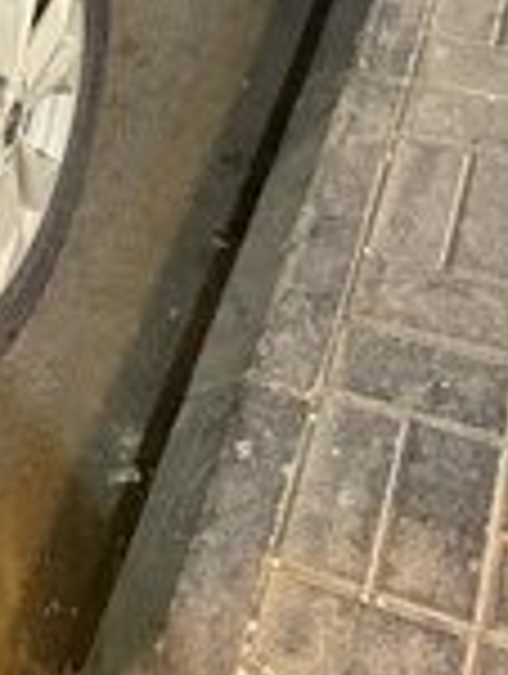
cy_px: -344
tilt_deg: -26.7
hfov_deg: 19.5
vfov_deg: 22.0
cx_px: -29
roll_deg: +5.1
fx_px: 1424
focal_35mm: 73
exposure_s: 1/40
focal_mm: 6.76
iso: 800
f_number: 1.78
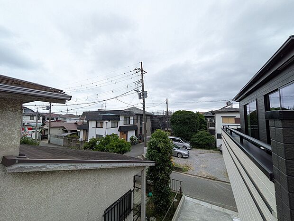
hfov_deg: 102.1
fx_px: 119
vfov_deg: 85.7
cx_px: 147
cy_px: 110
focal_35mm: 14
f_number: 2.2
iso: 64
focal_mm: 1.83
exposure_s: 1/1300
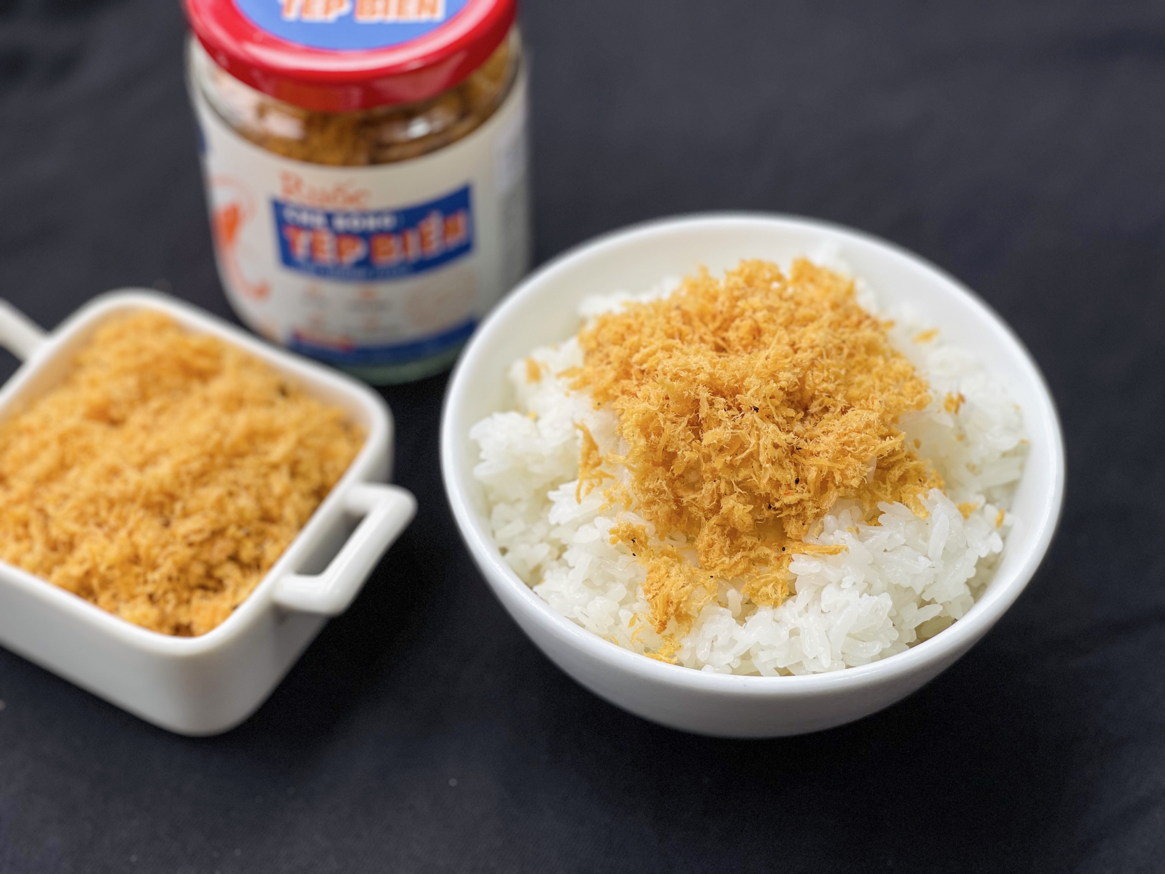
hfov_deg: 30.3
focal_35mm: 64
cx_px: 582
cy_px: 437
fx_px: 2154
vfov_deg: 22.9
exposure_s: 1/950
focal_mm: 7.5
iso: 32
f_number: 2.2
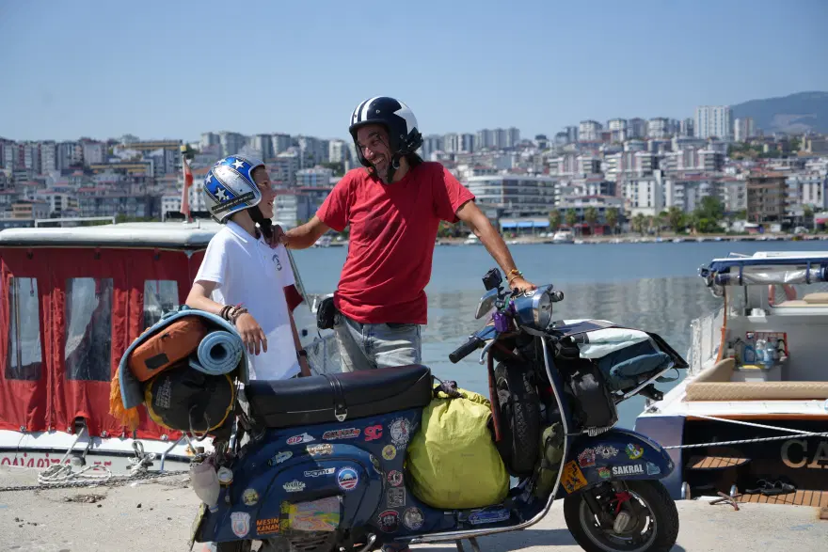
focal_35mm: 52
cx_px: 414
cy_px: 276
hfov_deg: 38.2
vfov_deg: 26.0
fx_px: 1196
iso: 100
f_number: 4.5
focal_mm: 52
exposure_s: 1/1000
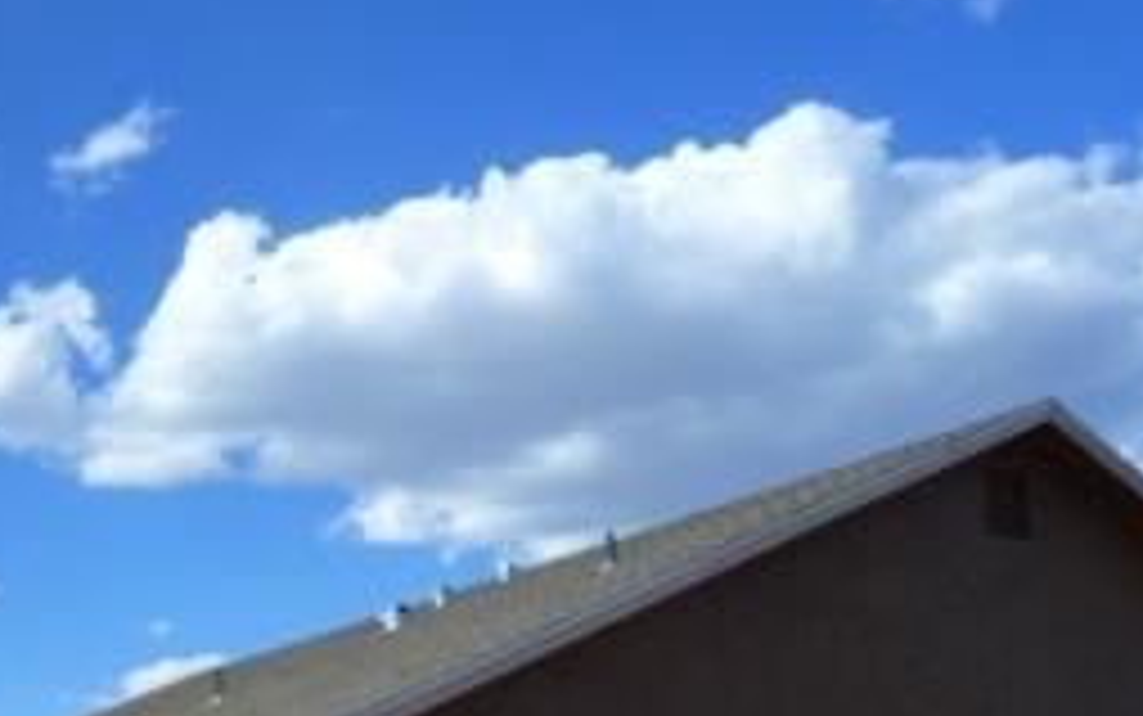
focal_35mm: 56
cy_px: 721
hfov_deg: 36.2
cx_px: 472
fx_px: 1745
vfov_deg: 22.3
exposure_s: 1/500
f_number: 5
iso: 80
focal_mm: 5
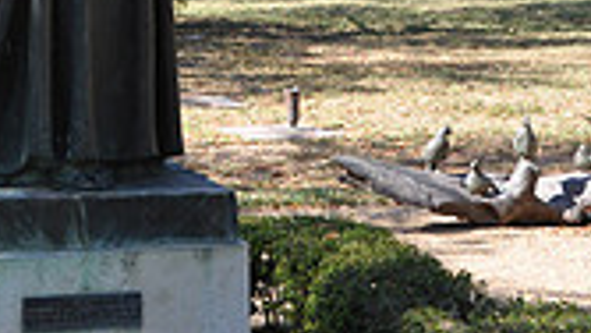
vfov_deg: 8.9
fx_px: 2053
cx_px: 39
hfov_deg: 16.1
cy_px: -250
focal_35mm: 131
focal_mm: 24
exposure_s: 1/200
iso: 200
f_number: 7.1
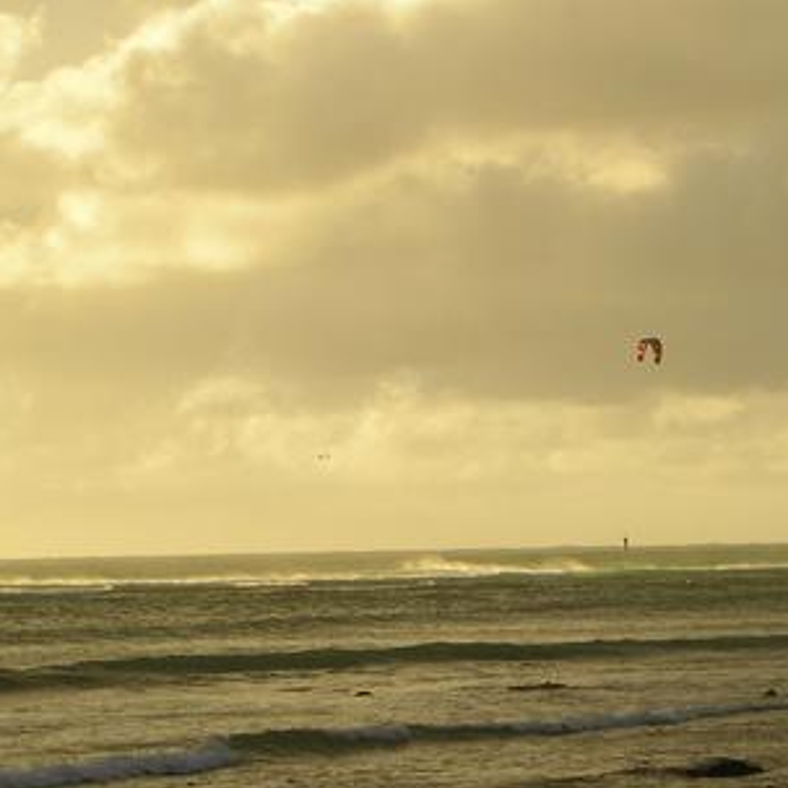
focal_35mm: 184
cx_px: 651
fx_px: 4739
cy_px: 492
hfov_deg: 9.5
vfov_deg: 9.5
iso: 50
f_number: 4.9
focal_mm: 17.4
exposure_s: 1/163
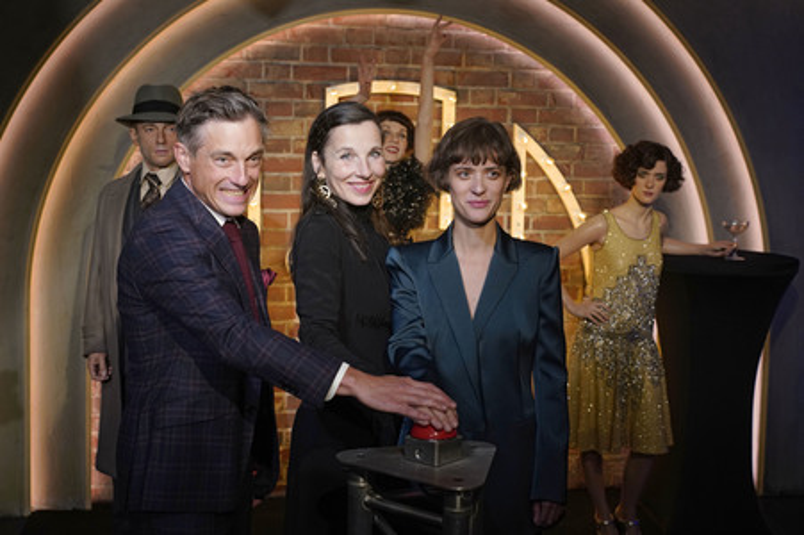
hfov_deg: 44.5
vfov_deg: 30.5
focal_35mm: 44
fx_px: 982
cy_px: 268
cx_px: 402
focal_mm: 44
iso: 1600
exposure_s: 1/100
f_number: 4
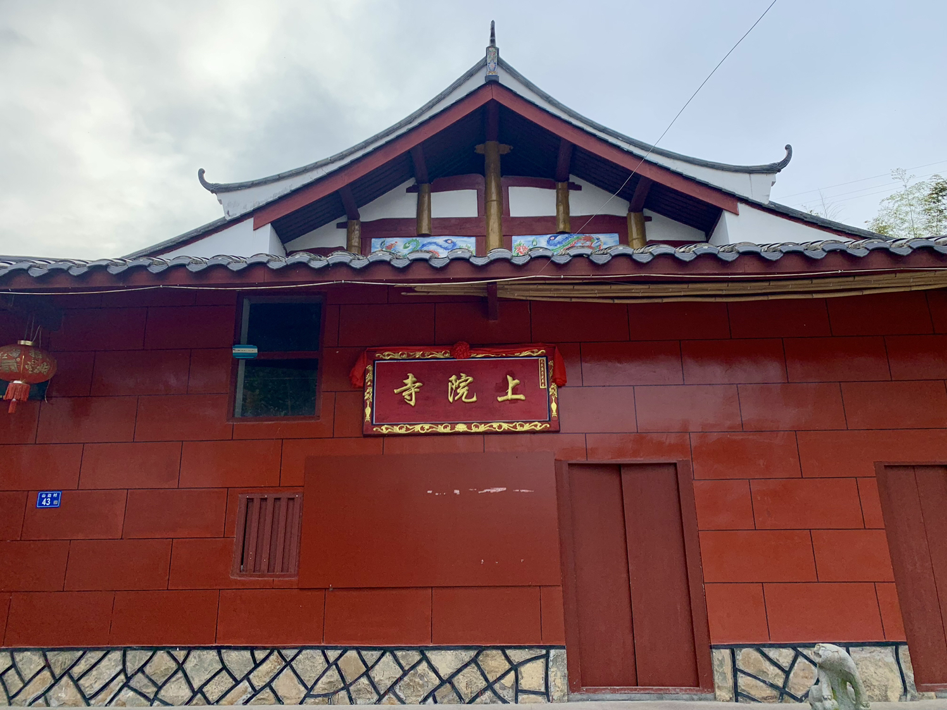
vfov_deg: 53.1
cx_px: 474
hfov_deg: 67.3
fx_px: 711
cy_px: 355
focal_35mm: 26
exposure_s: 1/518
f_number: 1.8
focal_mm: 4.25
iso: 25
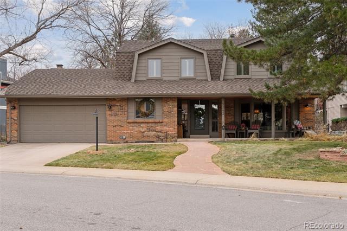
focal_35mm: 44
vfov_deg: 30.5
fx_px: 424
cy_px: 116
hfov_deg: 44.5
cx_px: 174
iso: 400
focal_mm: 44
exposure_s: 1/100
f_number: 9
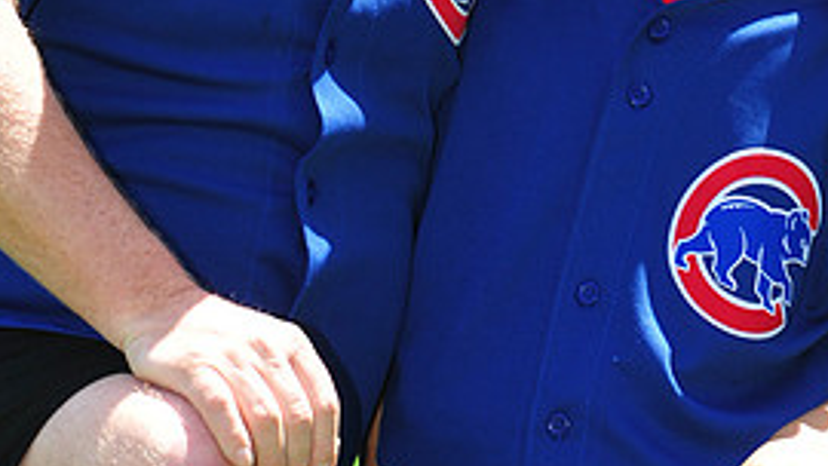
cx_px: 491
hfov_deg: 8.0
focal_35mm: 270
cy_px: -227
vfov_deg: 4.5
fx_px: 5929
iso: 200
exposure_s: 1/320
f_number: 5.6
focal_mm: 120
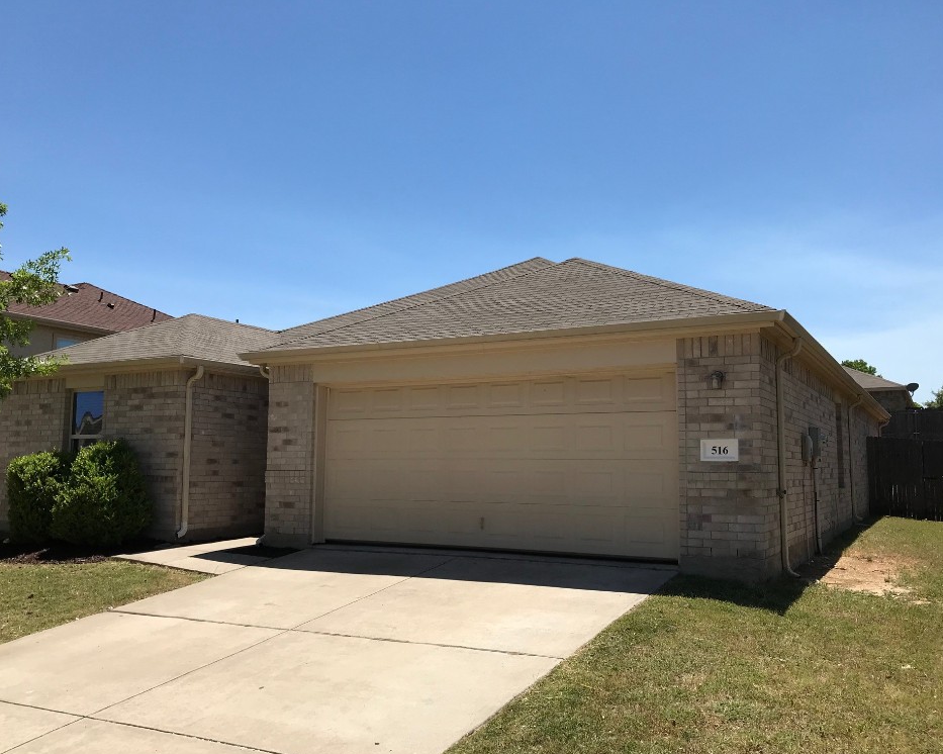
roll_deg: -1.5
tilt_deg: +6.7
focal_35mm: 30
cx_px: 485
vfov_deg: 48.5
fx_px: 837
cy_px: 386
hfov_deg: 58.8
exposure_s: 1/2994
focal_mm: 3.99
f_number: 1.8
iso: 20
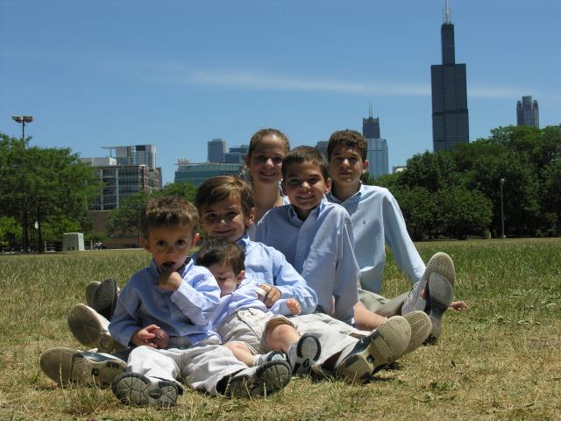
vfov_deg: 22.9
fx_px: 1037
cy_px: 210
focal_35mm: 64
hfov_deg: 30.3
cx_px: 280
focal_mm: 16.4
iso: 50
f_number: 7.1
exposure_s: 1/235
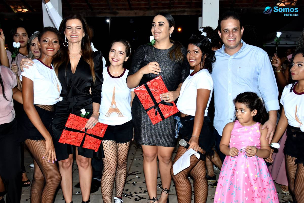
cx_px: 152
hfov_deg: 47.9
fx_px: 342
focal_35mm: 40
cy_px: 102
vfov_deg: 33.0
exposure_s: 1/100
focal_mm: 27
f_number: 4
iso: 800
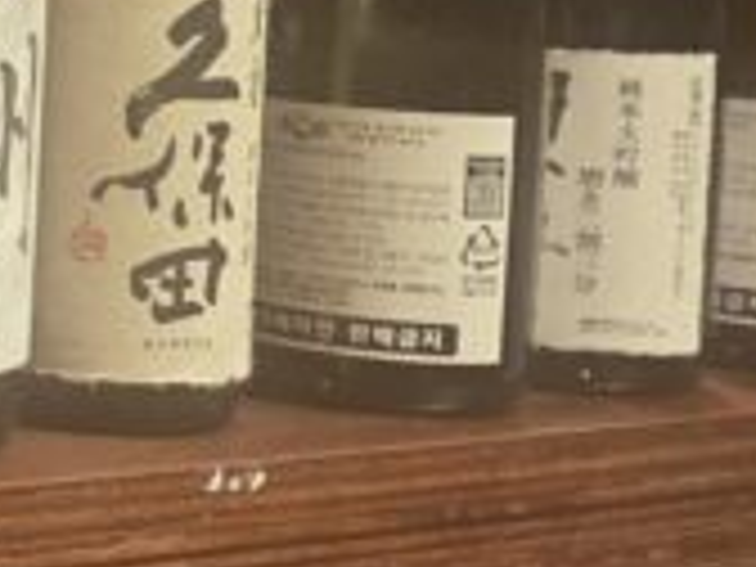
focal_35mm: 140
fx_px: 3058
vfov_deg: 10.5
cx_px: -900
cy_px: -63
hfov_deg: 12.0
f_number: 1.8
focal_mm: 5.4
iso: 200
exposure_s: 1/120
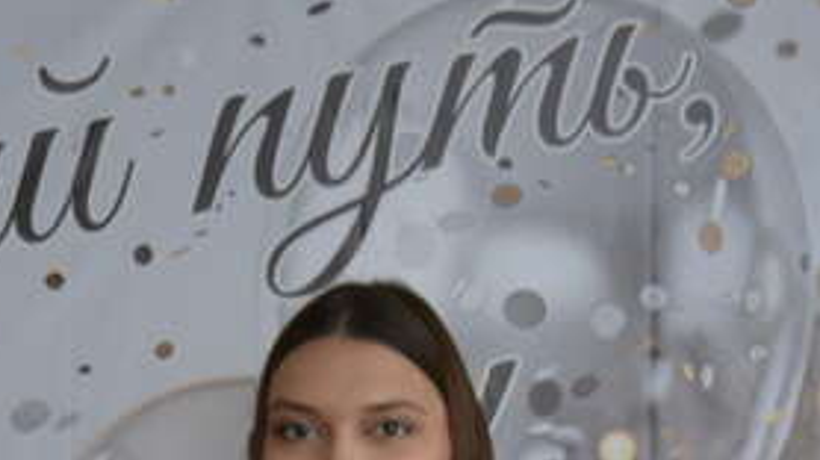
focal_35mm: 164
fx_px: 3561
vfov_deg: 7.1
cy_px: 952
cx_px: 389
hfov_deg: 13.1
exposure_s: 1/60
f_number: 4.2
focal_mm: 29
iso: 560
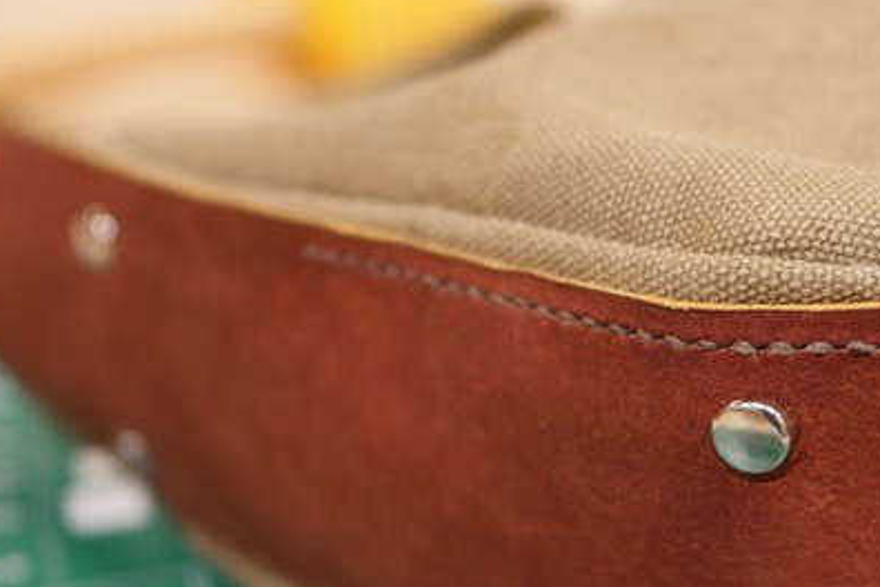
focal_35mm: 63
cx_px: 644
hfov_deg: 31.4
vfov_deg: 20.9
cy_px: 567
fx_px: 1540
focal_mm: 15
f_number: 1.7
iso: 250
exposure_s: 1/60
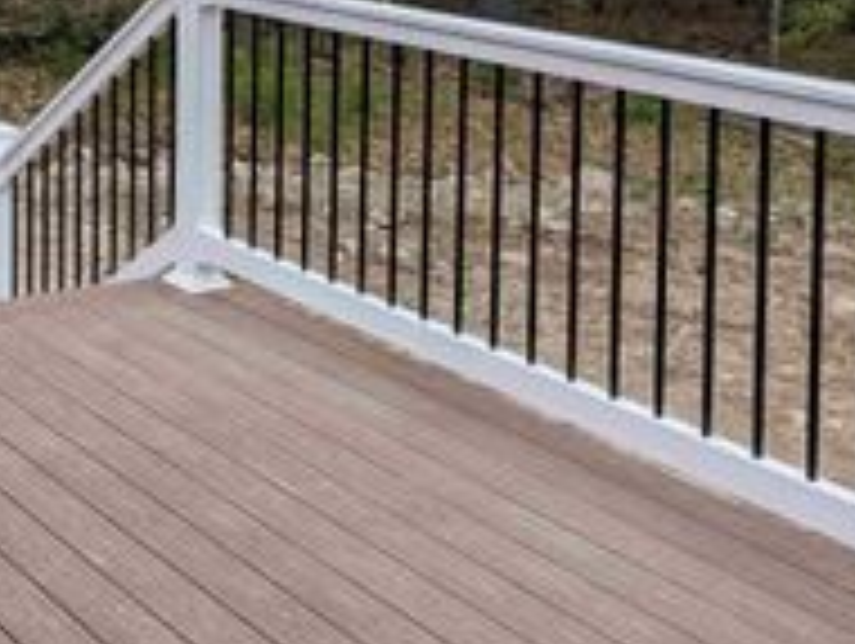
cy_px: -131
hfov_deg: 28.0
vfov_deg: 21.6
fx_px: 1558
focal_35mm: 63
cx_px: -86
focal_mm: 6.9
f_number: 1.68
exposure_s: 1/617
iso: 17
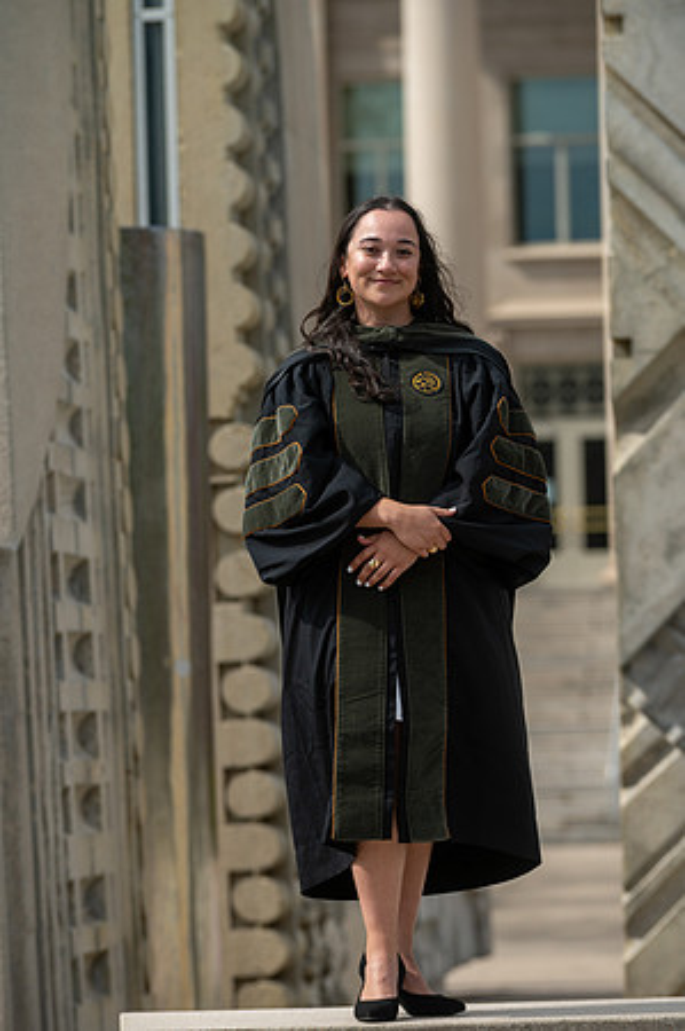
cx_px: 342
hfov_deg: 6.9
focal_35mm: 200
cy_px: 516
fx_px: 5721
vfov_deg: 10.3
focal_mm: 200
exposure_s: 1/800
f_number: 4.5
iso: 125
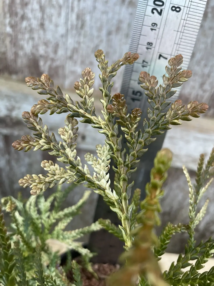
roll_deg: -12.2
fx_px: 214
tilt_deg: -37.5
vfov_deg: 67.3
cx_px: 107
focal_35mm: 26
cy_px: 143
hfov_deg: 53.1
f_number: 1.6
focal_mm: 4.2
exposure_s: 1/121
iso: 64
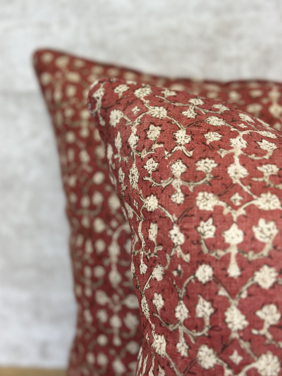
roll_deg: +1.8
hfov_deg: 29.7
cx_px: 139
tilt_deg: -17.9
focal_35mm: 49
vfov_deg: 38.9
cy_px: 191
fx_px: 532
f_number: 1.78
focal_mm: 6.86
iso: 100
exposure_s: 1/120
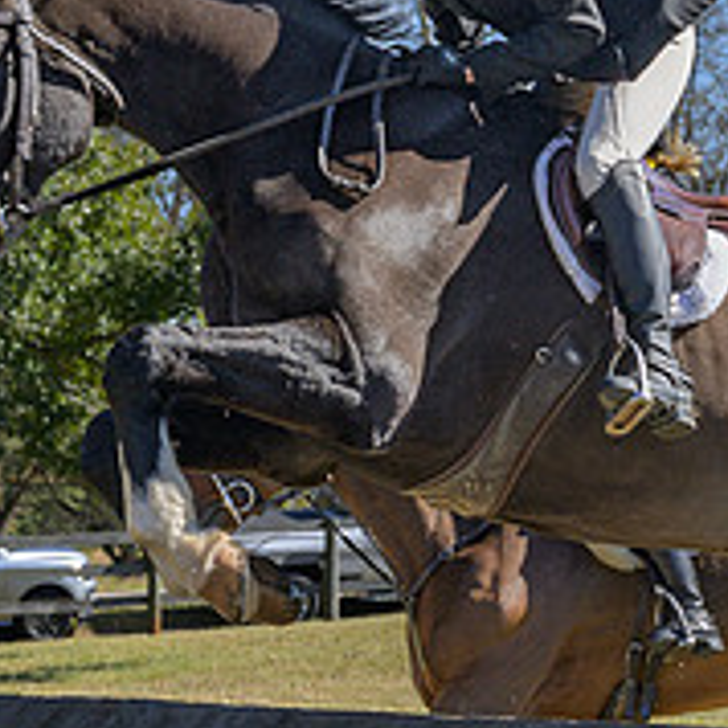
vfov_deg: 10.2
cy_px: 243
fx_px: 4092
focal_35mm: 172
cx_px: 533
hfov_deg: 10.1
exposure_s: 1/800
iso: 200
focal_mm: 44
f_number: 5.6
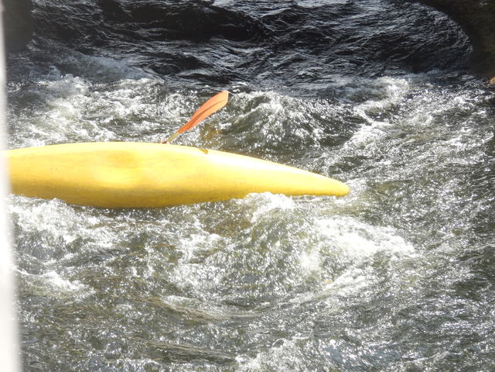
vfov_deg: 8.8
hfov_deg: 11.7
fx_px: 2417
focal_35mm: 169
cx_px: 248
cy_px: 186
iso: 80
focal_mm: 30.2
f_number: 5.7
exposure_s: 1/160
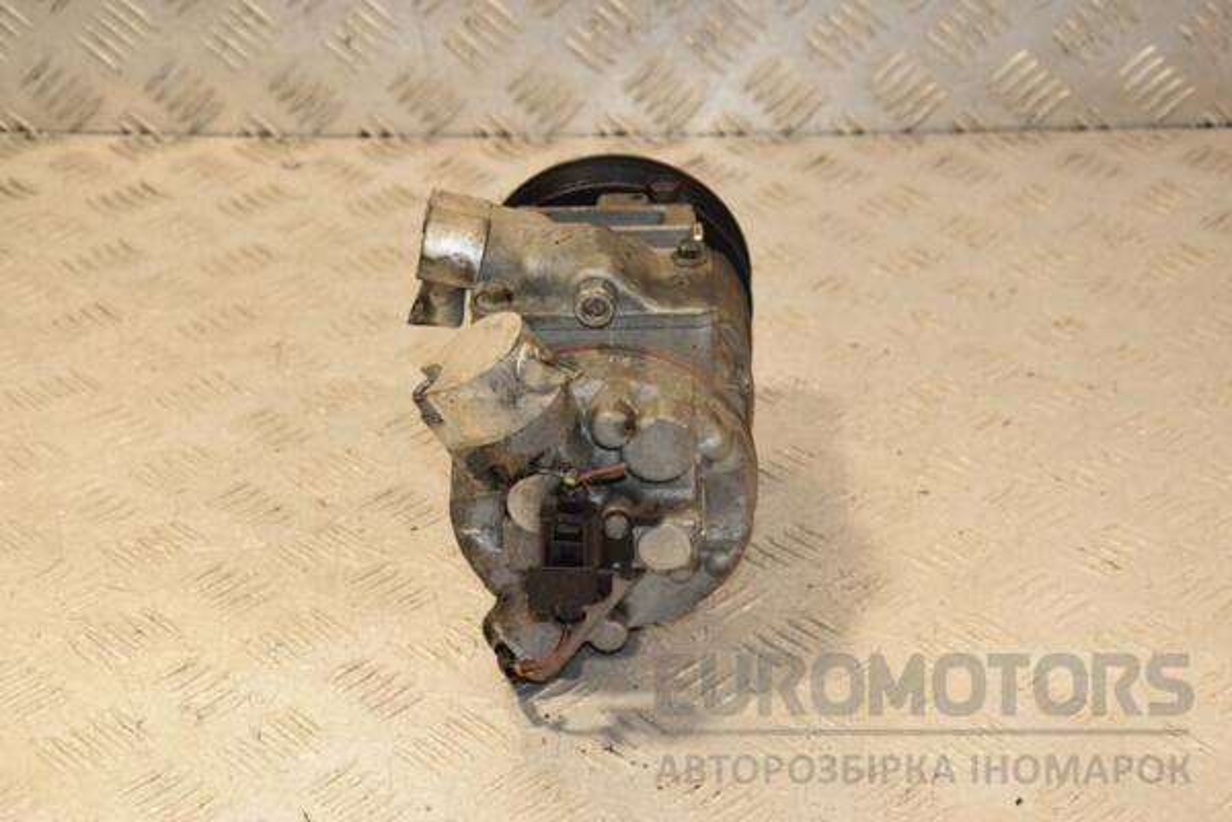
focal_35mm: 78
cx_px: 616
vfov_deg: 17.5
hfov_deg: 26.0
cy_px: 411
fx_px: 2669
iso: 800
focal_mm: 52
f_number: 7.1
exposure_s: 1/200
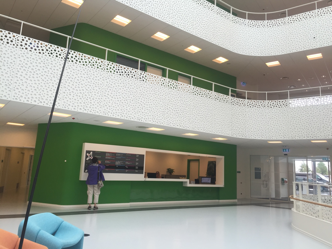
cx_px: 166
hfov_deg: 61.7
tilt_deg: +10.6
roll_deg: -2.9
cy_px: 124
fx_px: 278
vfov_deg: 48.2
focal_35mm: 29
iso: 40
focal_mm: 4.15
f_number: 2.2
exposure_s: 1/100
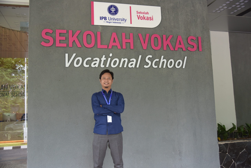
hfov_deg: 55.8
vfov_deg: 38.9
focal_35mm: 34
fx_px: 237
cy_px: 84
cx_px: 126
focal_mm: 34
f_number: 4.5
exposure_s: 1/125
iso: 1000
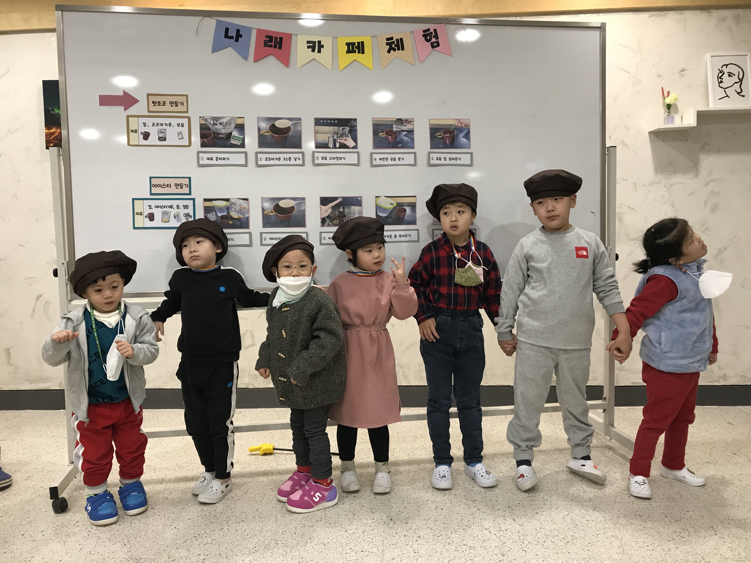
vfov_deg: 49.7
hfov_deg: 63.4
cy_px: 282
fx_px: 607
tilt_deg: -5.2
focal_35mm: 28
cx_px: 376
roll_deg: +1.3
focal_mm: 3.99
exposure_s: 1/30
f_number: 1.8
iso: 32
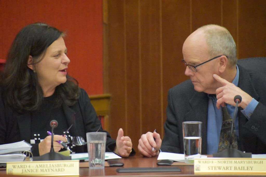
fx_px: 2217
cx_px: 133
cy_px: 88
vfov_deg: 4.6
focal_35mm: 300
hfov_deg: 6.9
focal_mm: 200
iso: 12800
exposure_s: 1/400
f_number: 5.3
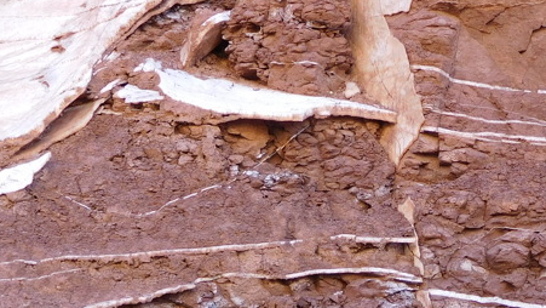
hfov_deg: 20.6
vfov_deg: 11.8
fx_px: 1492
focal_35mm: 103
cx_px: 417
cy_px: 198
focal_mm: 7.1
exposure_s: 1/60
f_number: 3.9
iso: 125
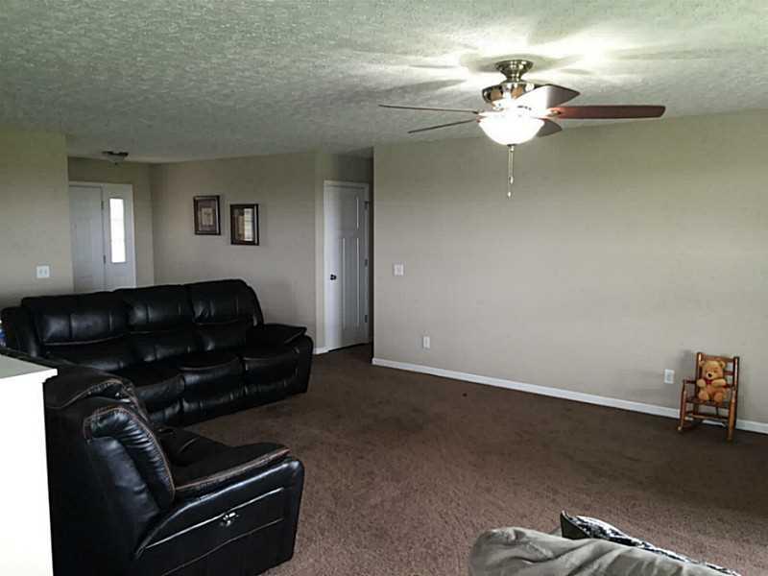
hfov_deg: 61.7
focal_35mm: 29
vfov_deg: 48.2
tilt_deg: -5.4
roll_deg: -1.1
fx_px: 643
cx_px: 384
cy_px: 288
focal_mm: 4.15
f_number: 2.2
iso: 160
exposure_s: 1/30
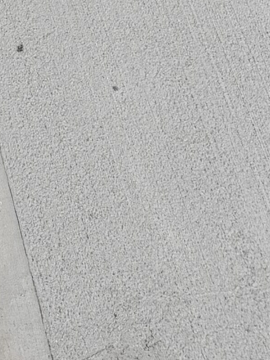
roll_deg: -8.9
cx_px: -544
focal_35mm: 173
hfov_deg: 7.5
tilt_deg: -43.2
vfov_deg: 9.8
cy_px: -565
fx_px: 1799
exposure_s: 1/391
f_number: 1.78
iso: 80
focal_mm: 6.76
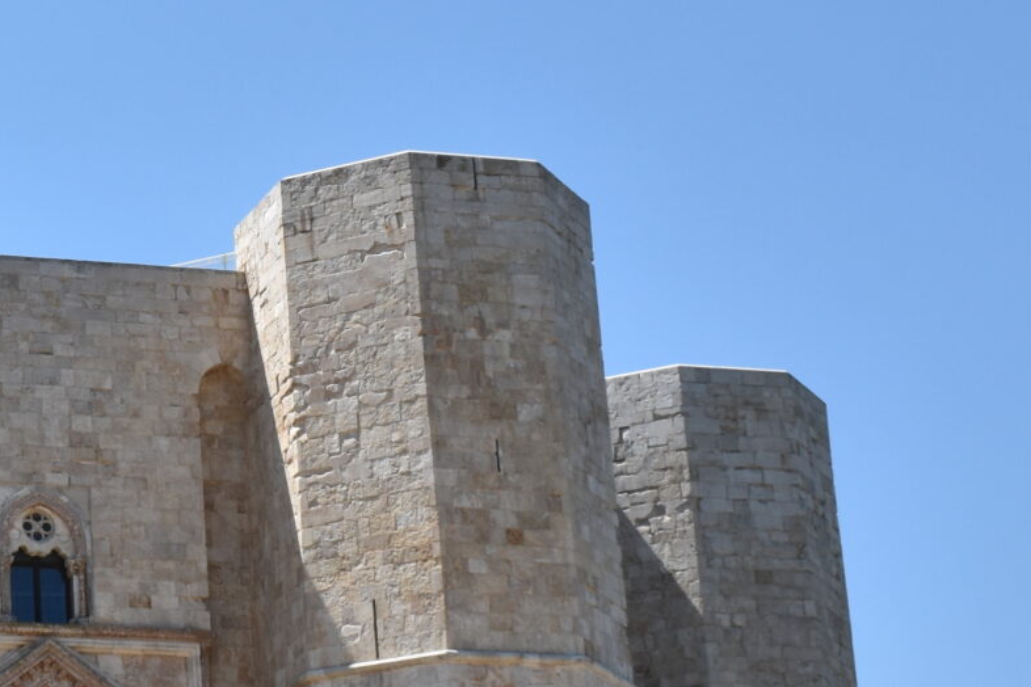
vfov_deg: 10.8
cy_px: 276
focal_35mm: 127
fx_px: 3637
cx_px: -108
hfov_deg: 15.7
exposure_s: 1/400
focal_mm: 26
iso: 200
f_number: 10
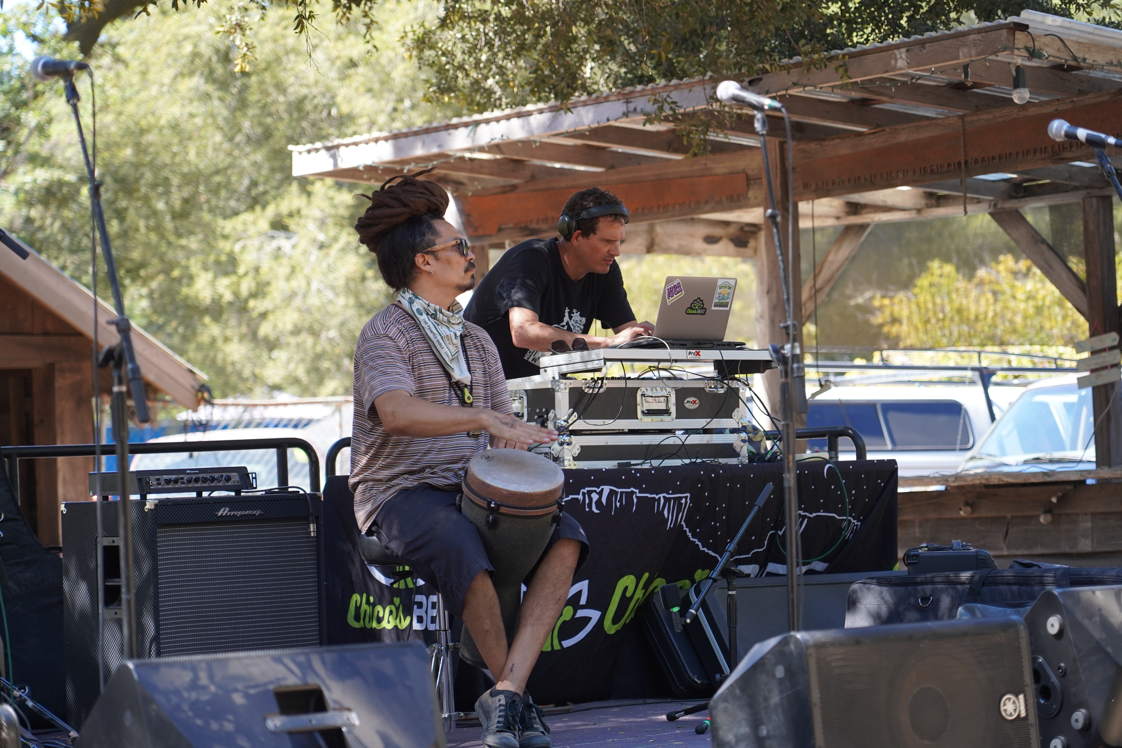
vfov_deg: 13.0
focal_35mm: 105
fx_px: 3272
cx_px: 561
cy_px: 374
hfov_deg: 19.5
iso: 200
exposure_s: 1/160
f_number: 4
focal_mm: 105
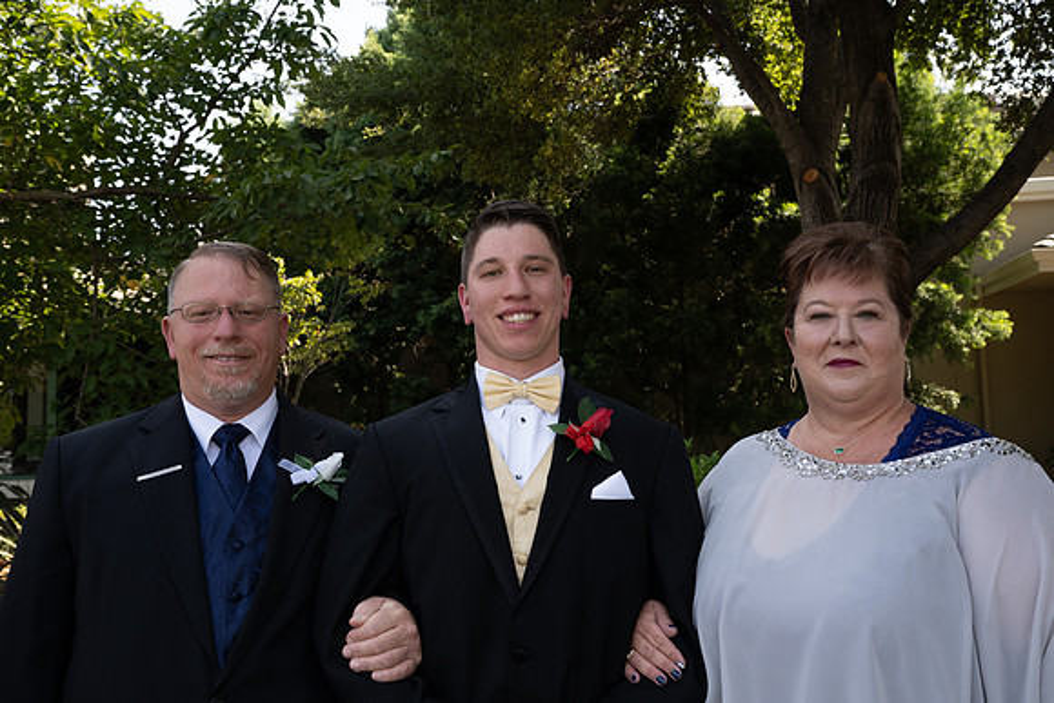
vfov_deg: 37.9
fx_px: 1025
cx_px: 527
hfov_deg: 54.4
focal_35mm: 35
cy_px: 352
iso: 400
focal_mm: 35
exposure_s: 1/160
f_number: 9
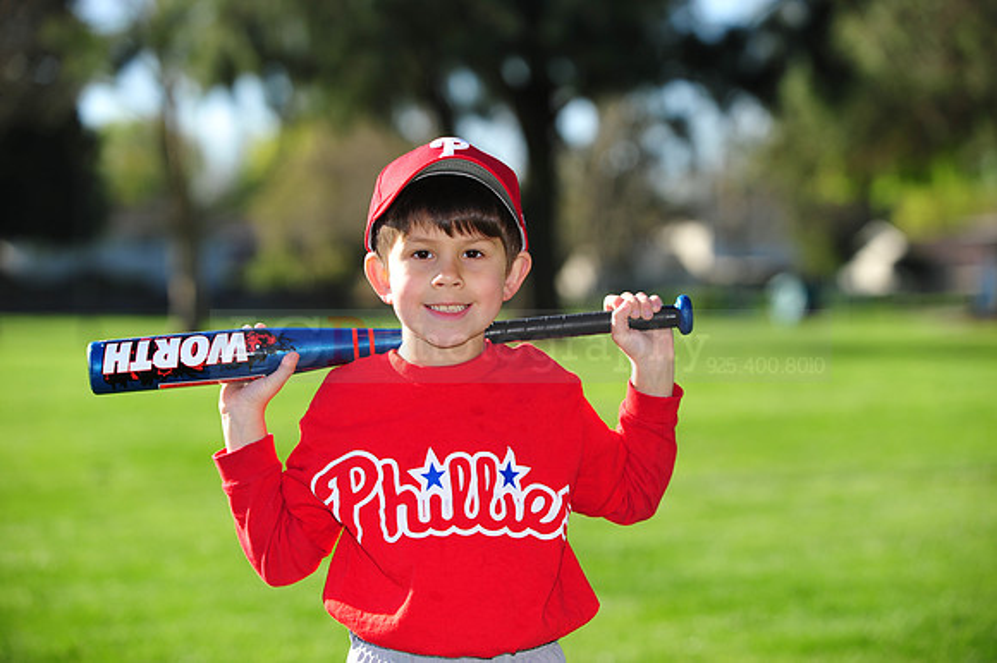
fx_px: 3100
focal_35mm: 112
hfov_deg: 18.3
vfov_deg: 12.2
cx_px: 498
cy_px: 332
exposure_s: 1/800
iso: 200
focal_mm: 112
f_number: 4.5
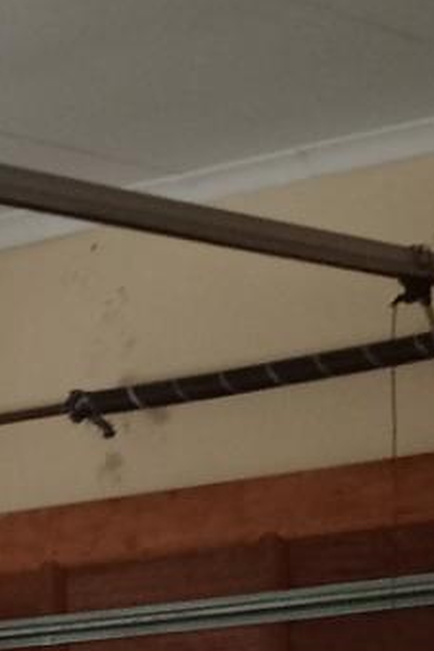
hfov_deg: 8.2
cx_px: -171
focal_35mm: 165
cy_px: 1228
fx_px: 2984
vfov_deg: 11.4
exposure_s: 1/33.3
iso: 756
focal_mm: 3.98
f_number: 1.8
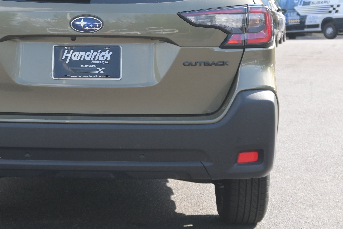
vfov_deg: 12.8
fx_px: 1019
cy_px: 58
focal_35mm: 107
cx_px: 89
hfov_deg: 19.0
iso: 200
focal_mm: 40
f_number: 5.6
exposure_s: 1/320
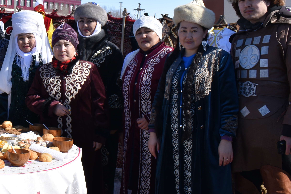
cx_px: -9
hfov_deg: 28.0
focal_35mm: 67
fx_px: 542
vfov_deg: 20.2
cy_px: 49
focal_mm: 18
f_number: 9
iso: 100
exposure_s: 1/320
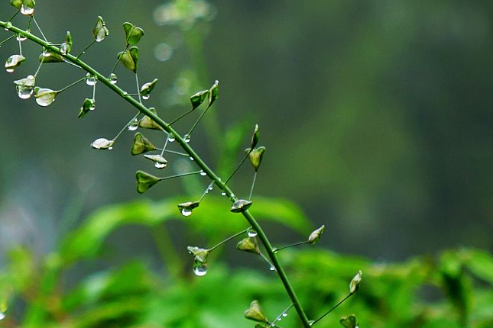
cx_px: 35
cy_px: 75
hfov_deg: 11.7
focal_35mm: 175
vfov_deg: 7.8
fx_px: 2396
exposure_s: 1/160
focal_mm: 34.62
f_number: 2.8
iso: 100
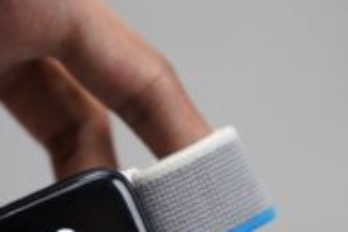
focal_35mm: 149
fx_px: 1439
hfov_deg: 13.7
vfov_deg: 9.1
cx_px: 70
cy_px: 231
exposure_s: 1/80
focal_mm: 70
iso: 800
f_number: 4
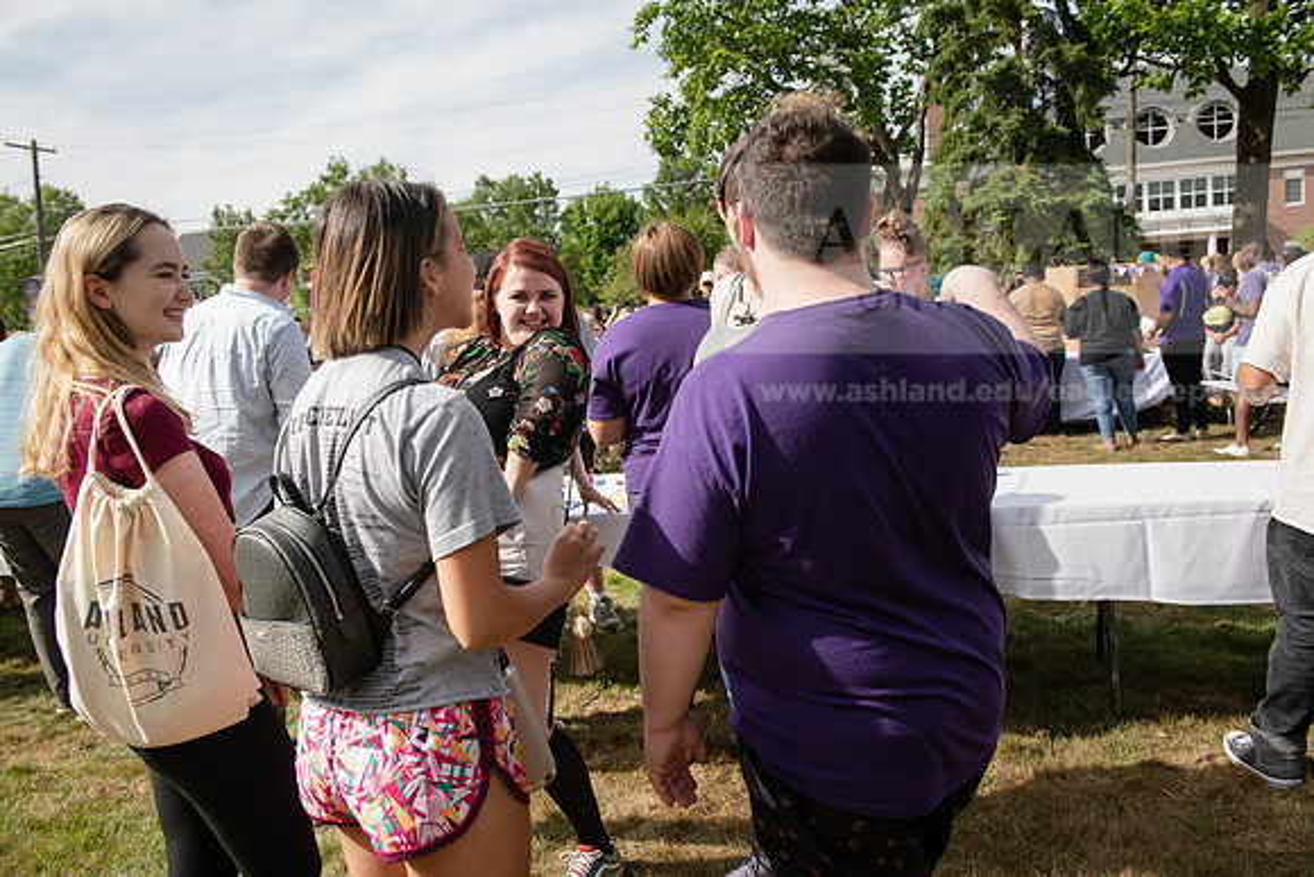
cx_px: 657
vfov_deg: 42.3
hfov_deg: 60.3
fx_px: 1132
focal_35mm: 31
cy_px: 438
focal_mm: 31
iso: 125
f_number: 5.6
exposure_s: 1/320
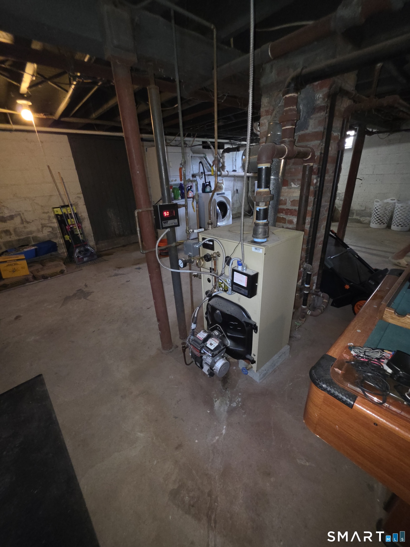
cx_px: 205
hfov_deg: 89.9
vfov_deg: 106.2
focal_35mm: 13
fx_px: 205
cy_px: 274
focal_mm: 2.2
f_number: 1.9
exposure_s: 1/30
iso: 250
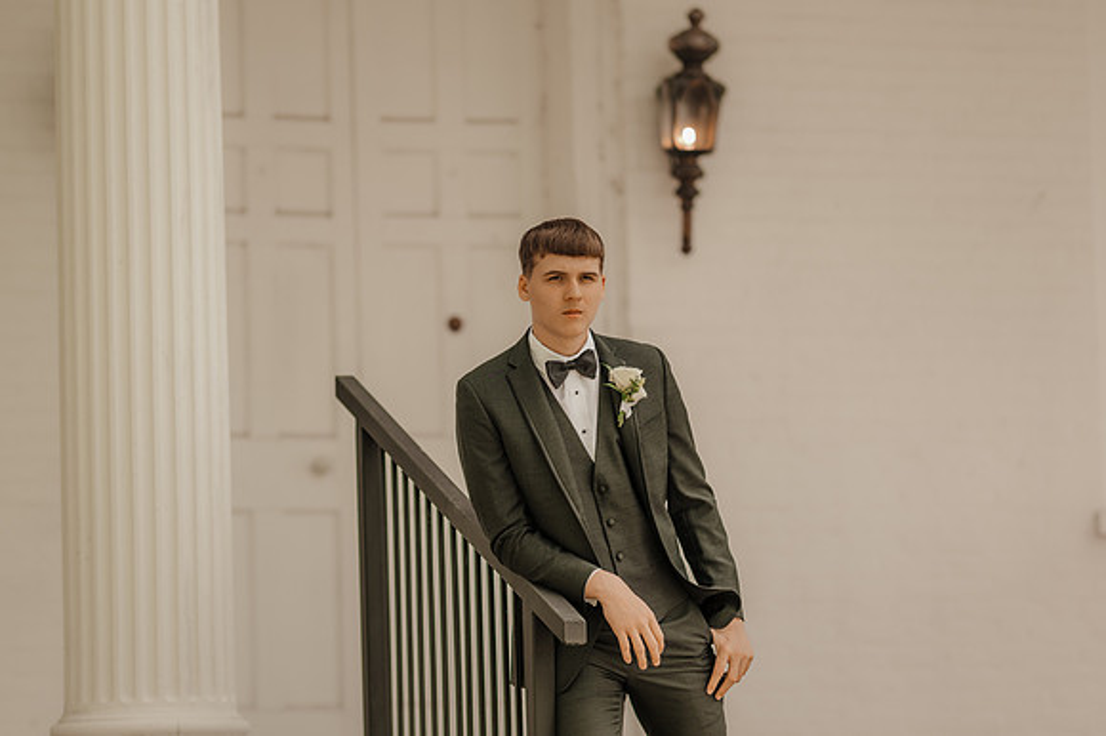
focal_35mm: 157
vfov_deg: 8.7
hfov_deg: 13.1
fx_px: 4820
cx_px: 553
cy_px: 368
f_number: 1.4
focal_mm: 105
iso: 64
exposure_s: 1/800
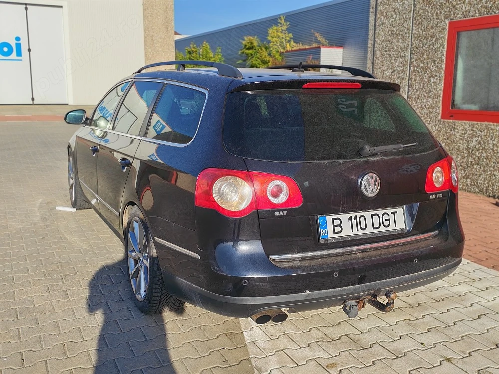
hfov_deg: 52.6
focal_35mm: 35
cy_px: 187
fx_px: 505
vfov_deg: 40.7
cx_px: 250
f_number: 4
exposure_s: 1/1111
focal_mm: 6.12
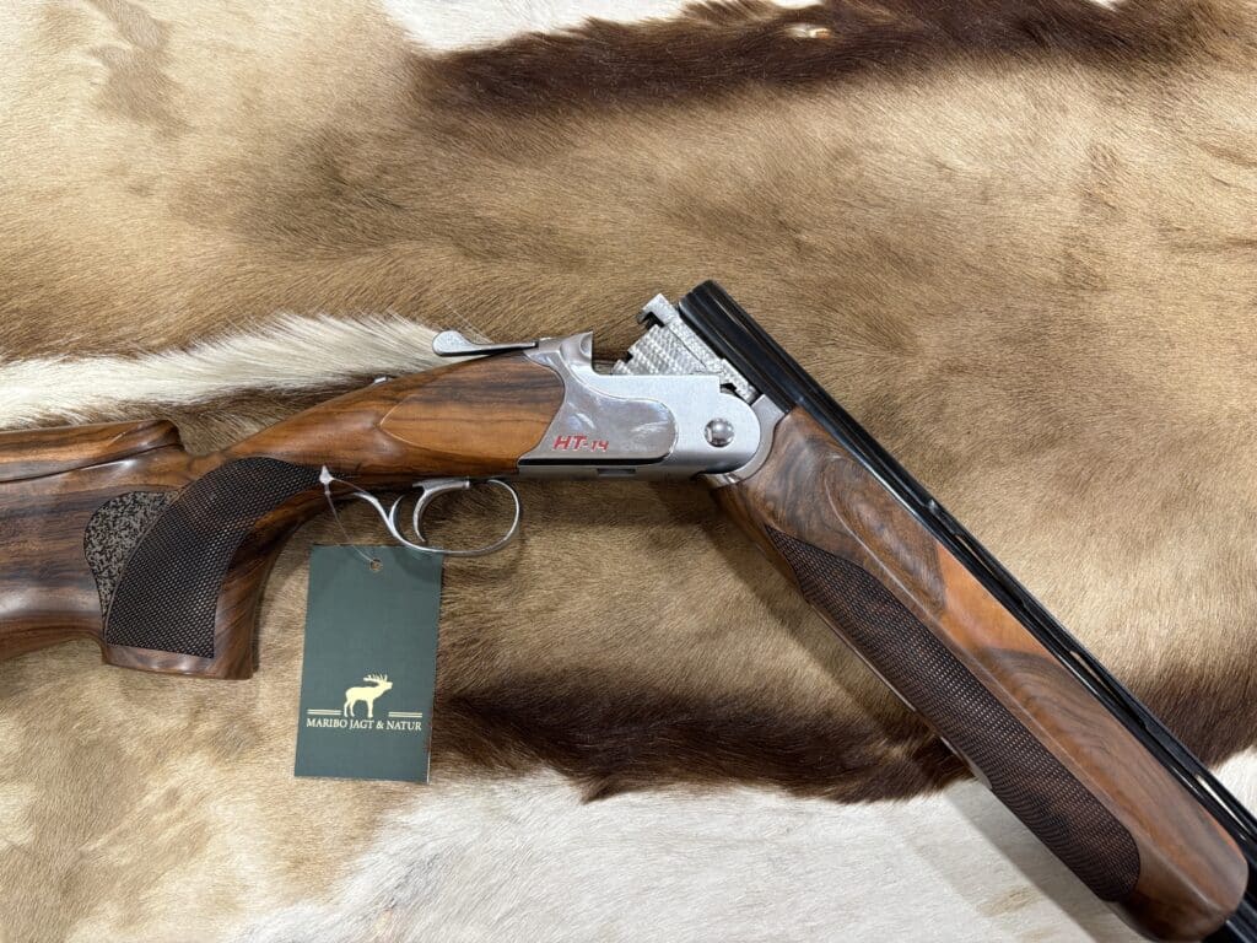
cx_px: 628
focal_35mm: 26
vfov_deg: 53.1
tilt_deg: -78.9
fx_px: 944
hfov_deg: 67.3
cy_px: 472
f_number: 1.6
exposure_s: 1/60
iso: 160
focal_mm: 5.96
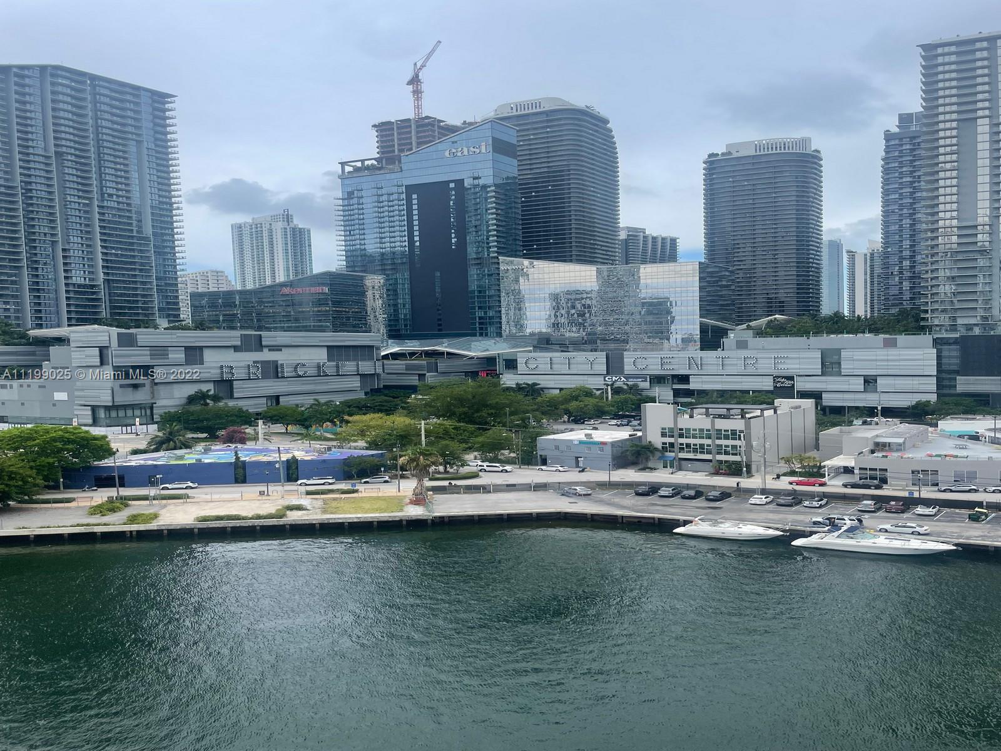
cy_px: 376
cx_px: 500
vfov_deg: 53.1
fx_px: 752
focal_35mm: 26
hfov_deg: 67.3
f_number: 1.6
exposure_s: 1/1715
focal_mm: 4.2
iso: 32
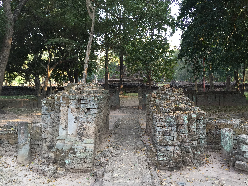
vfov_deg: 41.8
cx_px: 135
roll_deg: -0.2
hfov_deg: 53.9
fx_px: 244
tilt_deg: -2.1
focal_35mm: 34
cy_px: 89
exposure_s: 1/120
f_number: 2.2
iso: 50
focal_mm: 4.15
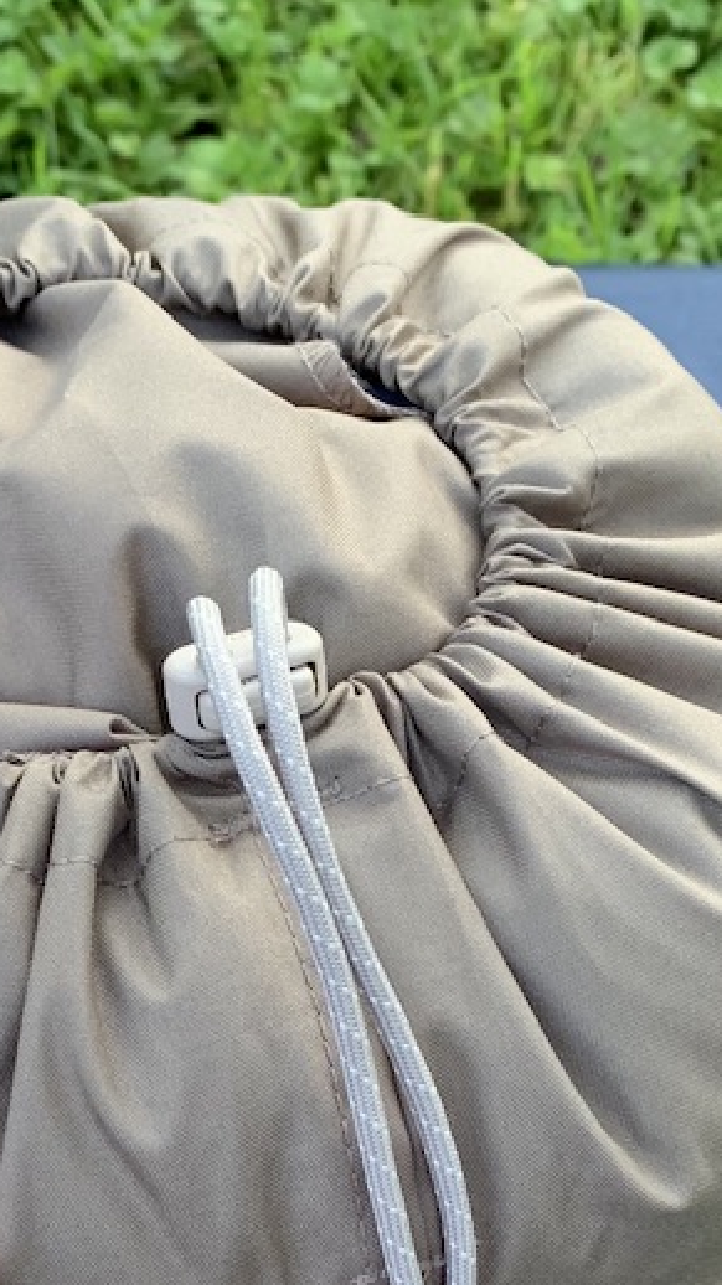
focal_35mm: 70
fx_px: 2385
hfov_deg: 17.2
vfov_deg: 29.2
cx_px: 261
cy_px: 1109
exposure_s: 1/122
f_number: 1.8
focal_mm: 4.25
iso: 40
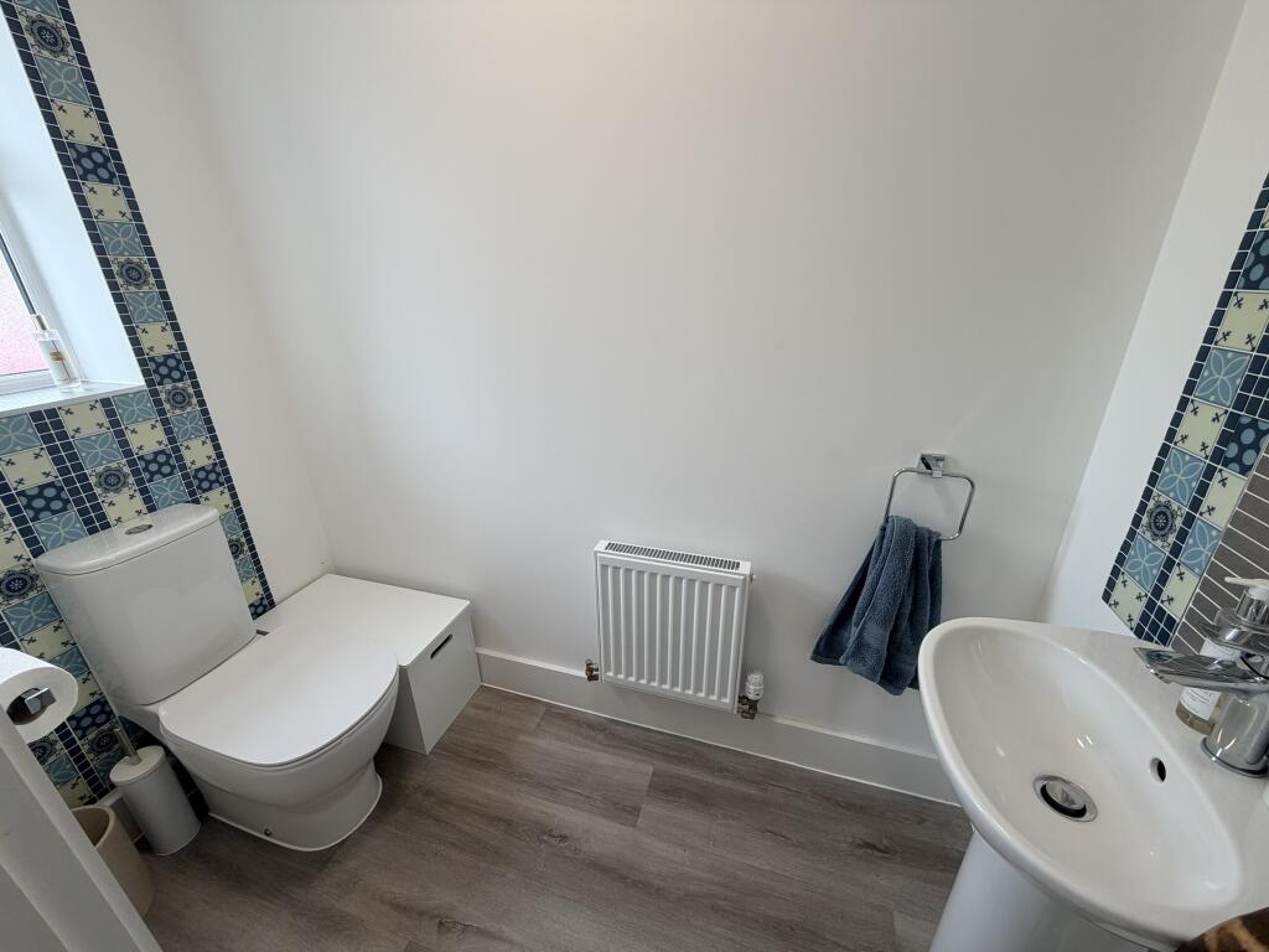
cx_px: 634
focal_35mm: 14
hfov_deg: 102.1
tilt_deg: -22.7
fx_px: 513
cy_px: 476
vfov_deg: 85.7
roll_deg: +1.4
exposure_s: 1/100
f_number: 2.2
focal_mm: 2.22
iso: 64
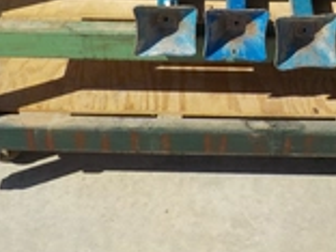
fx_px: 747
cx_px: 235
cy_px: -65
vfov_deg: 18.0
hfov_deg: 25.2
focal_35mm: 77
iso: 125
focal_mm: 4.1
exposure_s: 1/1250
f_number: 3.3
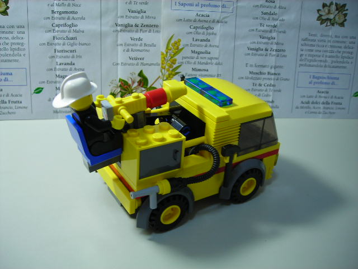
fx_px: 393
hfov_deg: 49.0
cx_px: 179
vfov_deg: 37.7
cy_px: 134
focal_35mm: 38
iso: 50
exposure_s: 1/5.1
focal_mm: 6.3
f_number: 3.2
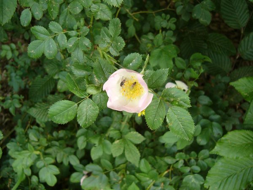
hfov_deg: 52.6
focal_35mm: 35
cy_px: 95
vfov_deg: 40.7
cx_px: 126
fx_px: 256
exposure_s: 1/60
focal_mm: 5.8
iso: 100
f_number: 2.8
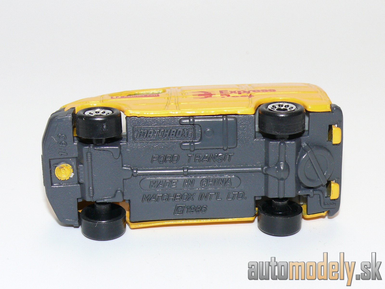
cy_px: 144
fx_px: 1057
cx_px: 192
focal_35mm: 95
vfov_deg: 15.6
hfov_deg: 20.7
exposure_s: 1/30
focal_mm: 12.9
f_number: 4
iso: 100
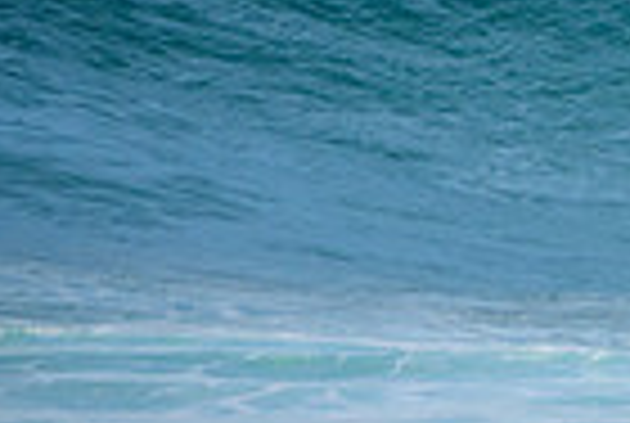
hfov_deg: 0.9
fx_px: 39844
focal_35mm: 2272
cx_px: 1779
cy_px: -87
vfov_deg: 0.6
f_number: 5.6
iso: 400
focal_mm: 400
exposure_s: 1/2000
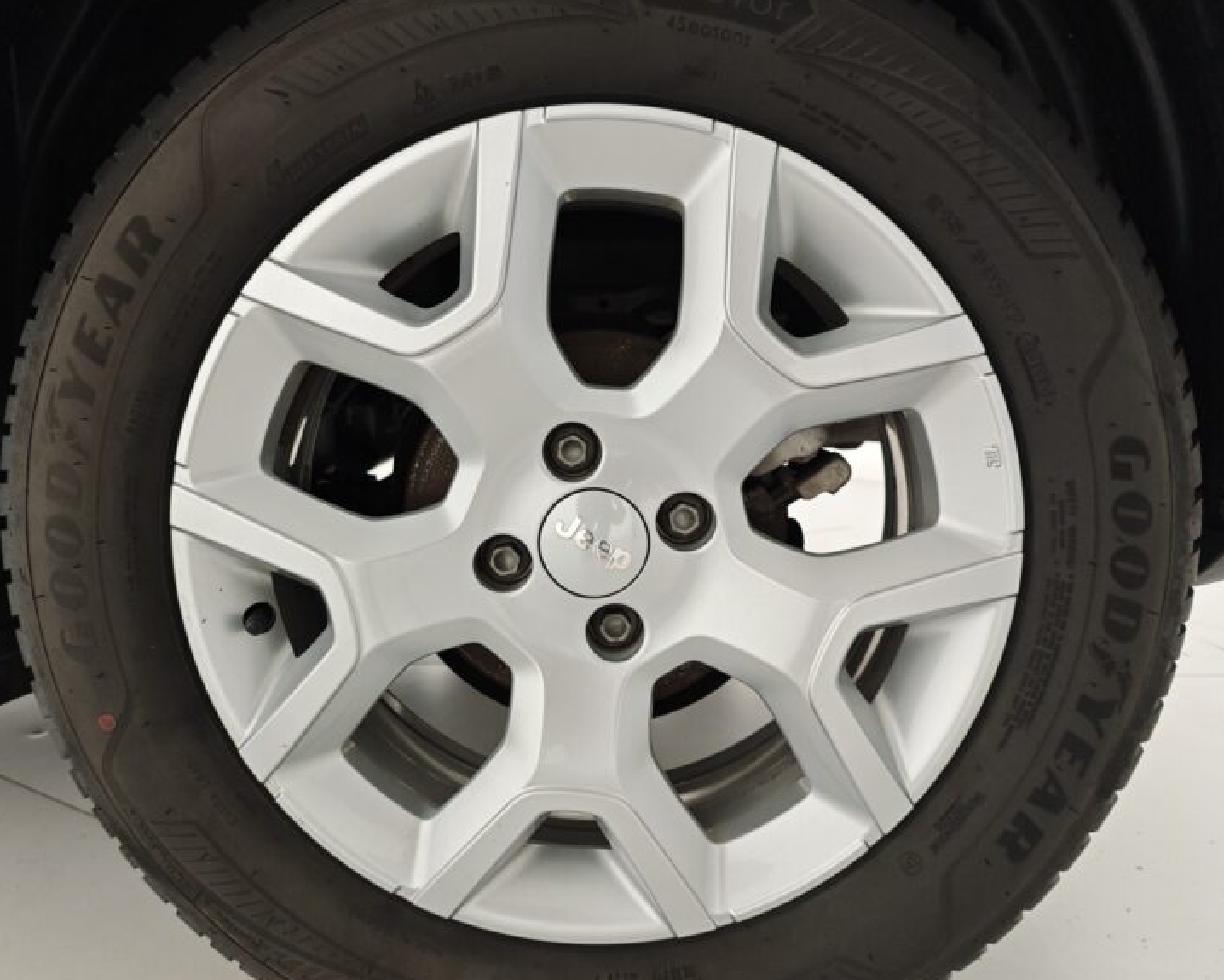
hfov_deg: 68.0
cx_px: 578
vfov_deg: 56.8
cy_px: 503
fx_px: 906
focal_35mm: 25
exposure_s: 1/100
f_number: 1.6
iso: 65
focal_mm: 6.55
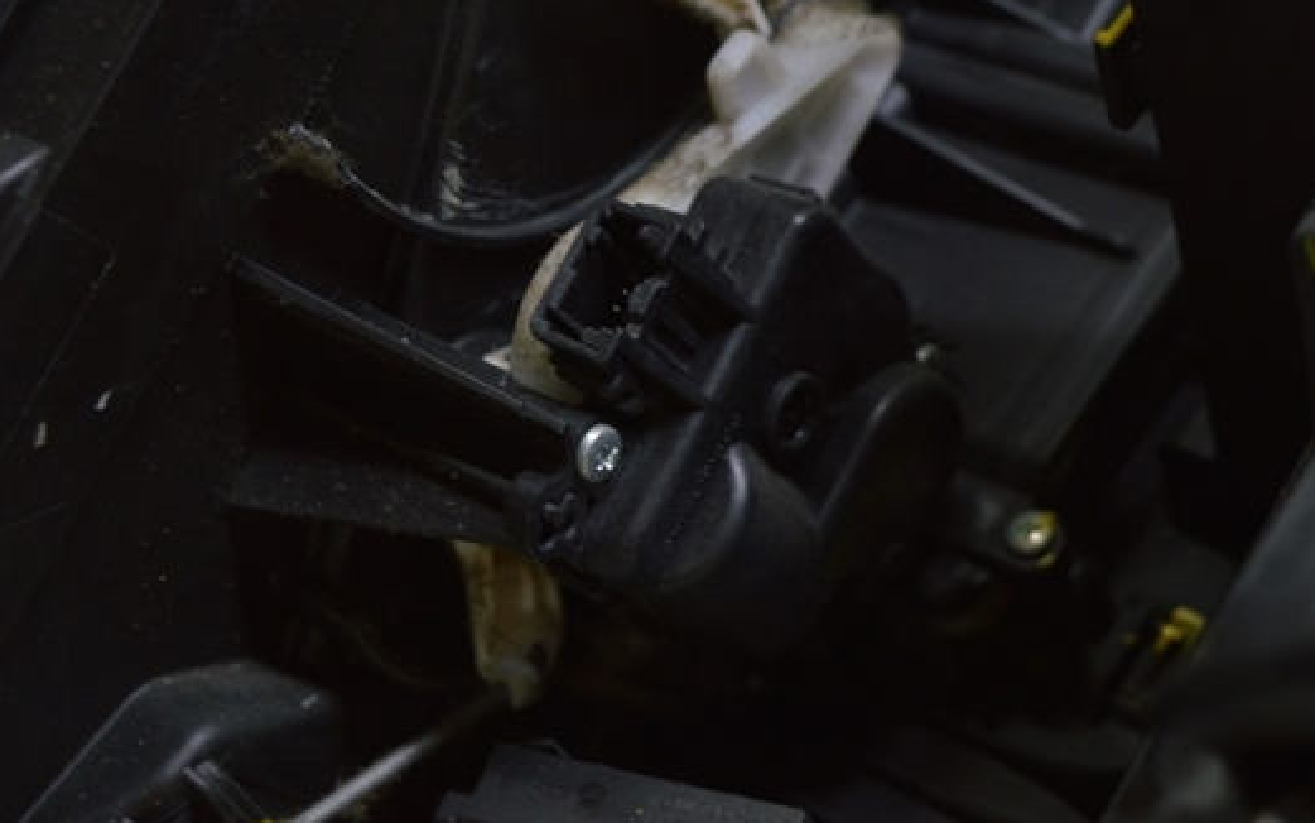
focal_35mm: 66
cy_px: 332
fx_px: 2353
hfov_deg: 31.2
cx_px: 684
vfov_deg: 19.8
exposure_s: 1/25
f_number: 5.6
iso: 400
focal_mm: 35
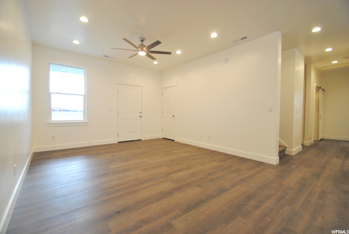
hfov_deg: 100.3
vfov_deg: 77.4
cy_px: 117
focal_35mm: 15
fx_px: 146
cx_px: 174
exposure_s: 1/125
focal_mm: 10
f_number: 4
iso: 400
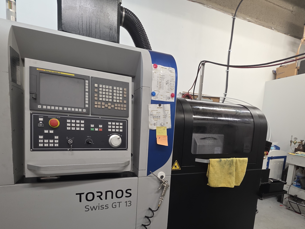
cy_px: 148
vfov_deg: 67.3
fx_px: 167
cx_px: 156
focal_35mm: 19
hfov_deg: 84.7
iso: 250
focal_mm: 2.2
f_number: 1.9
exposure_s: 1/60
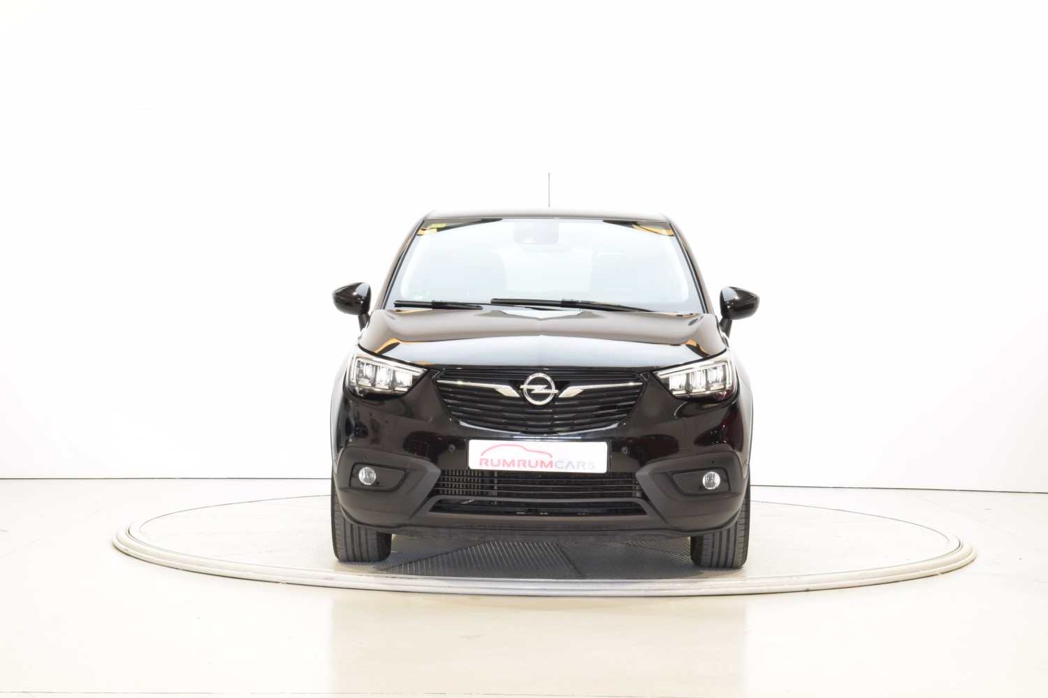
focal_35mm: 68
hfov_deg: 29.9
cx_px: 524
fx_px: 1965
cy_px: 349
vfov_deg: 20.2
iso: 100
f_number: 22
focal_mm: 45
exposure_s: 2
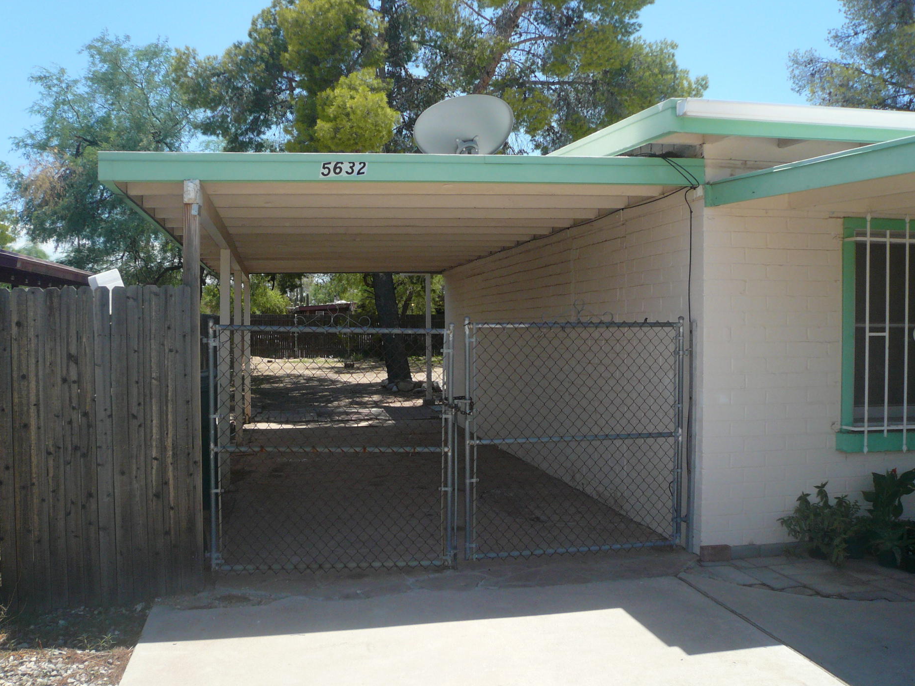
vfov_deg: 45.4
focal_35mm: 31
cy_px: 370
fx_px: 819
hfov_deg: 58.3
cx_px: 441
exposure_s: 1/800
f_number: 2.8
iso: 100
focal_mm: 4.6
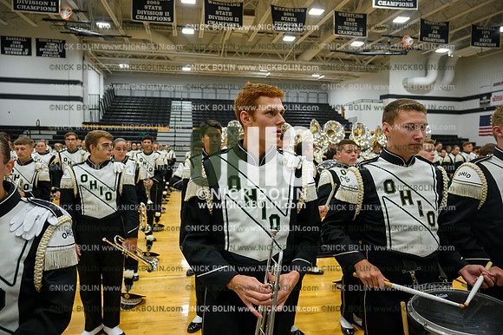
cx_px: 252
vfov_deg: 51.2
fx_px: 349
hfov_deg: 71.5
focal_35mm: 25
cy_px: 168
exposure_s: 1/250
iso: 1250
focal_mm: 25
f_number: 4
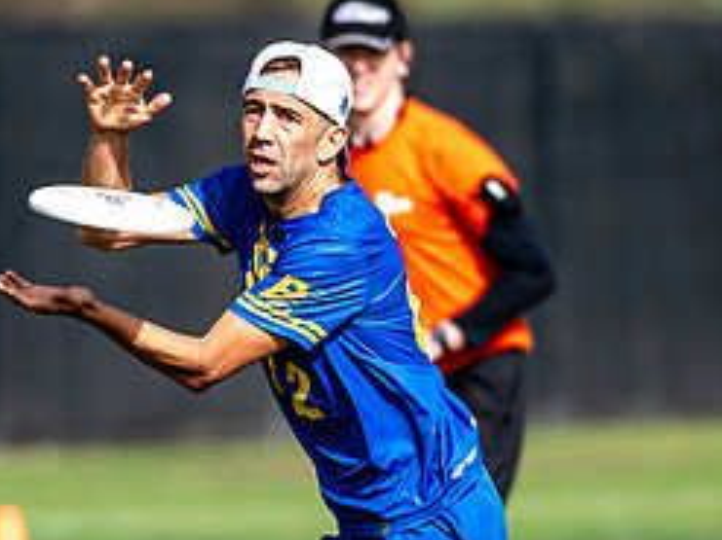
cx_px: 133
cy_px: 537
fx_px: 29707
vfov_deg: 1.0
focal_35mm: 1425
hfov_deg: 1.4
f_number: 3.2
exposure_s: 1/1250
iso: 100
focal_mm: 300
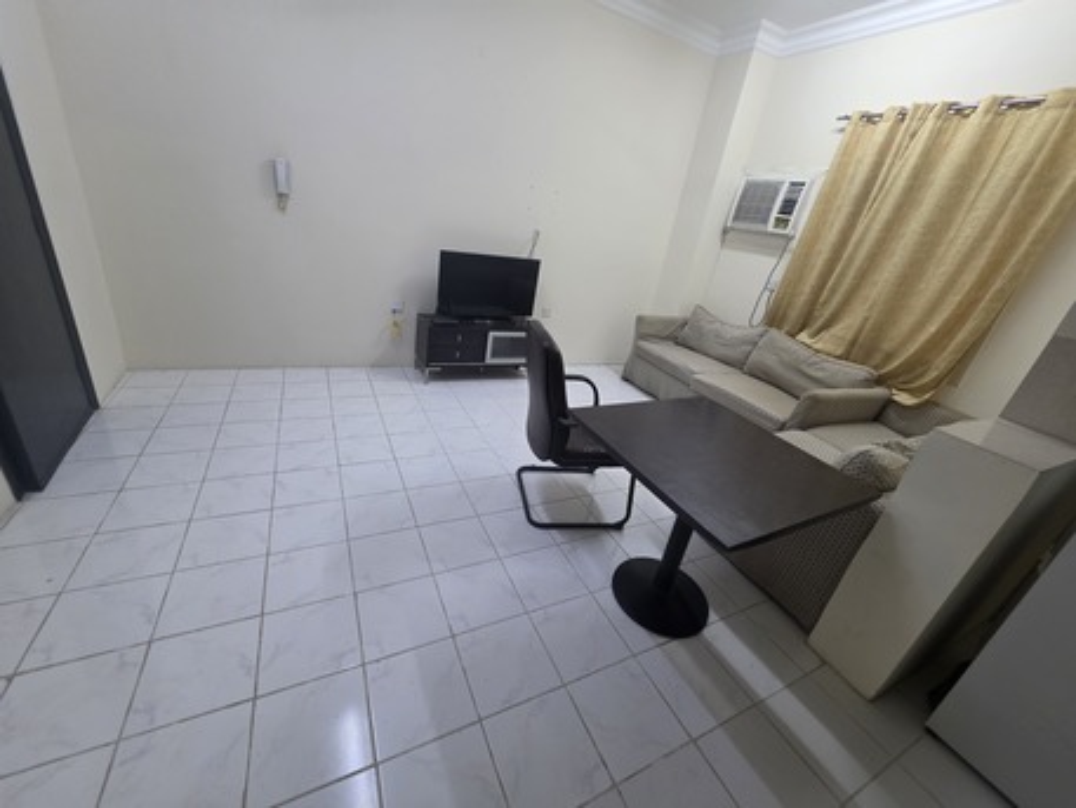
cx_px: 538
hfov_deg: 106.2
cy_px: 404
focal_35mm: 13
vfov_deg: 89.9
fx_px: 404
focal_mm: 2.2
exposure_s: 1/50
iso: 200
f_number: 1.9
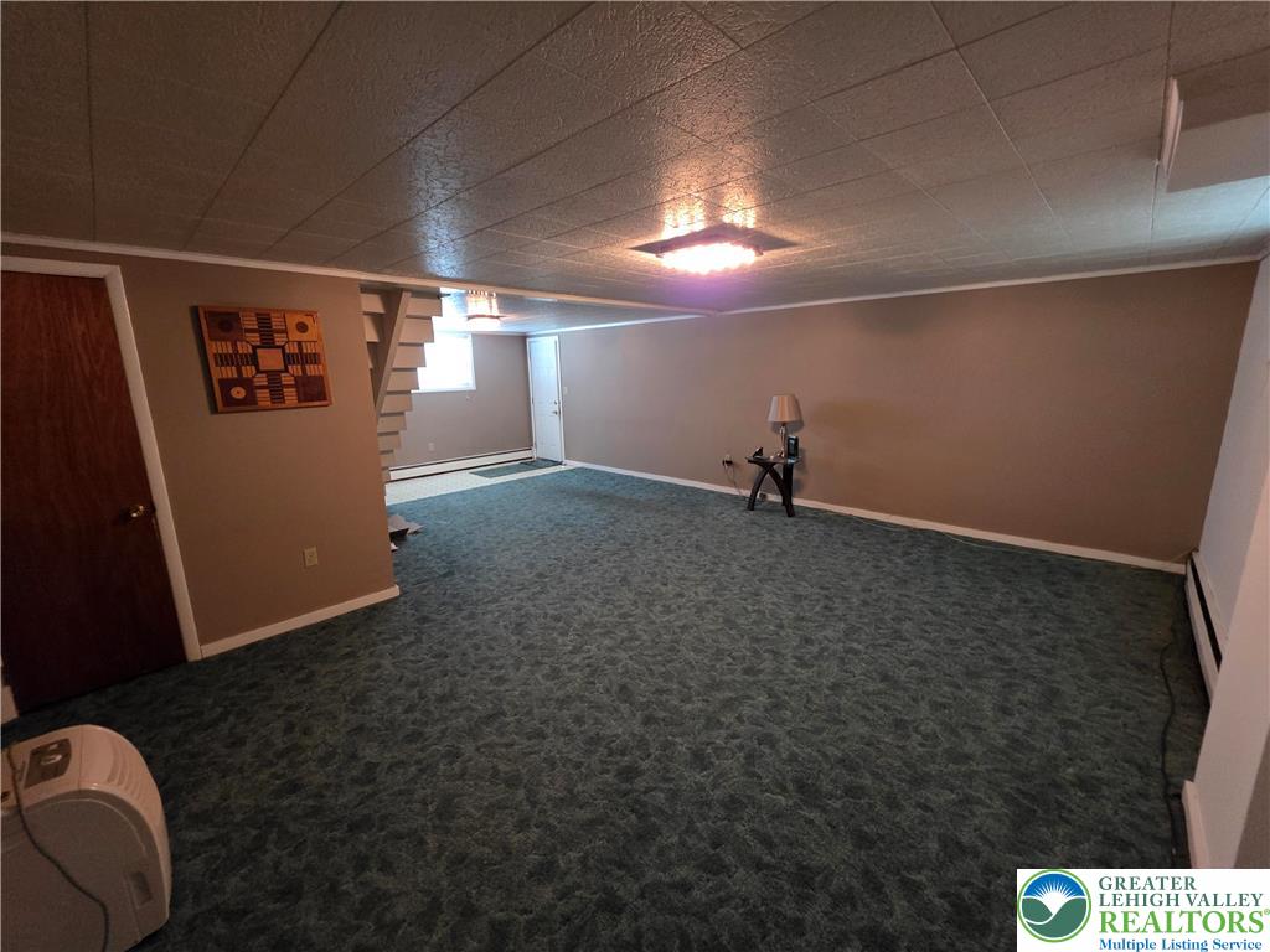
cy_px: 476
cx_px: 635
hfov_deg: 106.2
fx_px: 477
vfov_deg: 89.9
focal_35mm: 13
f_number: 1.9
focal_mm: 2.2
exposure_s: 1/60
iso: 1000
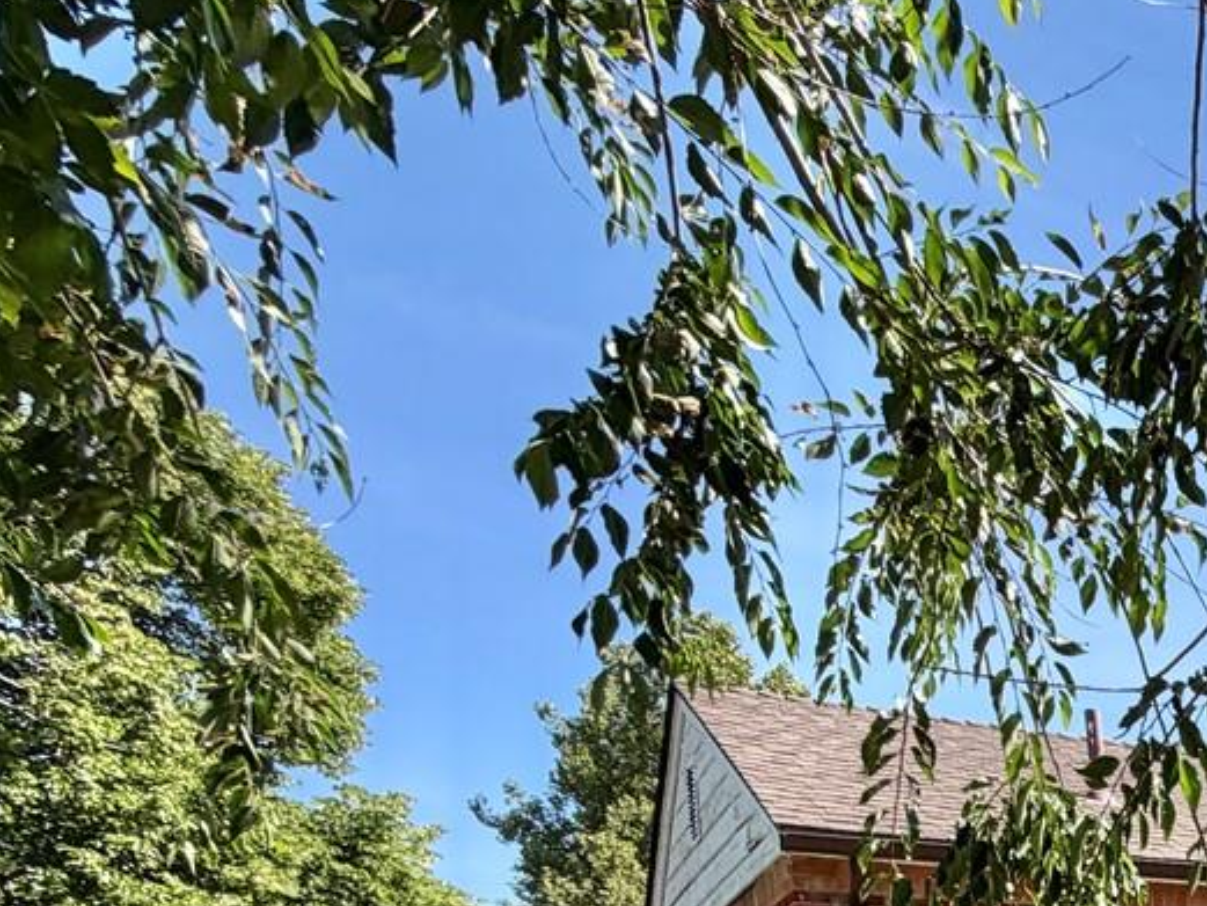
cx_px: 1775
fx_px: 1500
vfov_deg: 26.6
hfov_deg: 29.1
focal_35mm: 43
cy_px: 1267
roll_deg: +3.3
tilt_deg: -4.8
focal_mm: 2.22
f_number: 2.2
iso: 40
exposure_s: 1/770
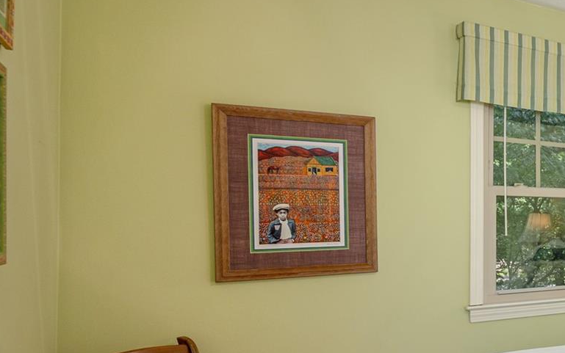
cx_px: 721
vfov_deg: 33.4
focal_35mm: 38
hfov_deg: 36.0
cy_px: 223
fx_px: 585
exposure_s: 1/60
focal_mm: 14
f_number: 7.1
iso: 320
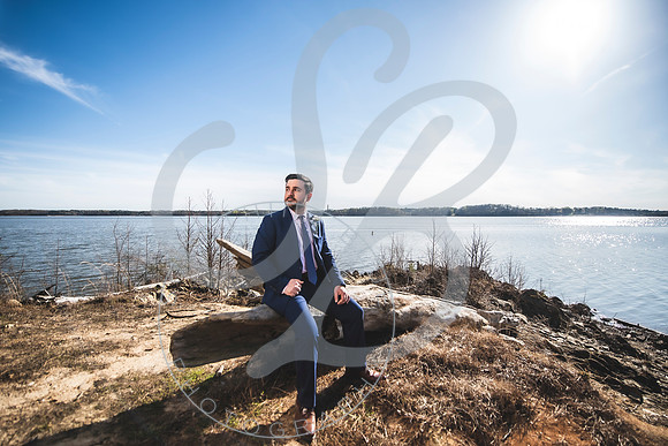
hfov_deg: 101.6
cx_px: 322
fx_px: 272
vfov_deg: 78.6
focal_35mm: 15
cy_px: 223
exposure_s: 1/1600
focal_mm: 14
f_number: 2.8
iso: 100
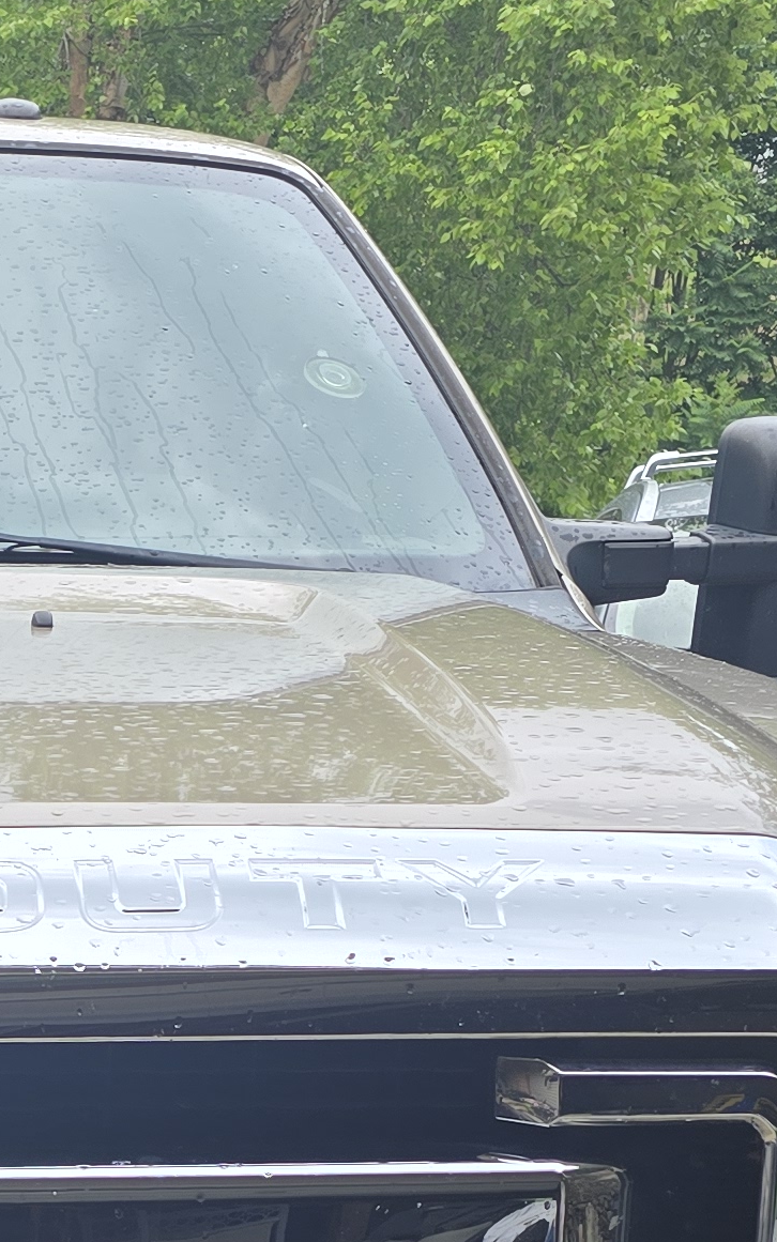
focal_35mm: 84
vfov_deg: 22.9
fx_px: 2845
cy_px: 1440
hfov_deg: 14.3
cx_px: -470
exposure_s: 1/337
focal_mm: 6.3
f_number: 1.7
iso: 12
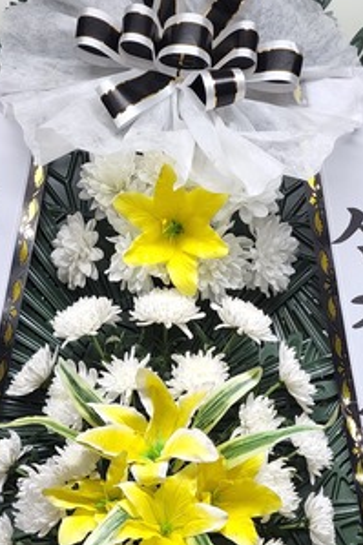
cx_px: 170
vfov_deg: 28.5
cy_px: 602
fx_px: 969
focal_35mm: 64
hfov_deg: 21.2
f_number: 1.8
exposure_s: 1/180
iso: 200
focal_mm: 6.4
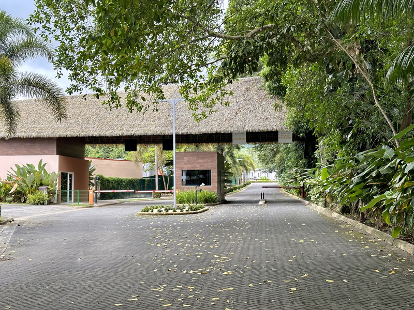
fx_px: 574
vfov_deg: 30.3
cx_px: 207
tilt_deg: +2.4
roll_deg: +0.1
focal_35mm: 48
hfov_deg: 39.7
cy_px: 155
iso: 64
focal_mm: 6.86
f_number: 1.78
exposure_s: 1/604
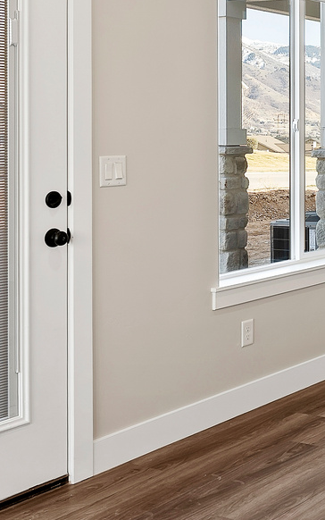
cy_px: 142
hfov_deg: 18.3
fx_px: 864
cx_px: 521
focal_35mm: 61
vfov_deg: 32.9
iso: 100
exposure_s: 1/5
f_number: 8
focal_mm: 17
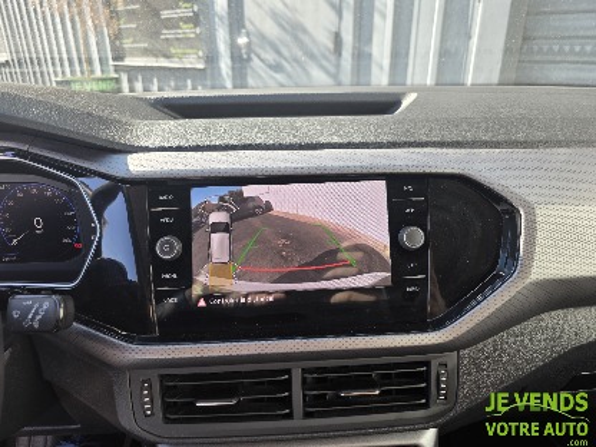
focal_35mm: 23
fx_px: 396
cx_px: 298
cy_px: 224
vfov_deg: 58.9
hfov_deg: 73.9
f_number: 1.7
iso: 16
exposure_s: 1/102
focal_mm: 6.3
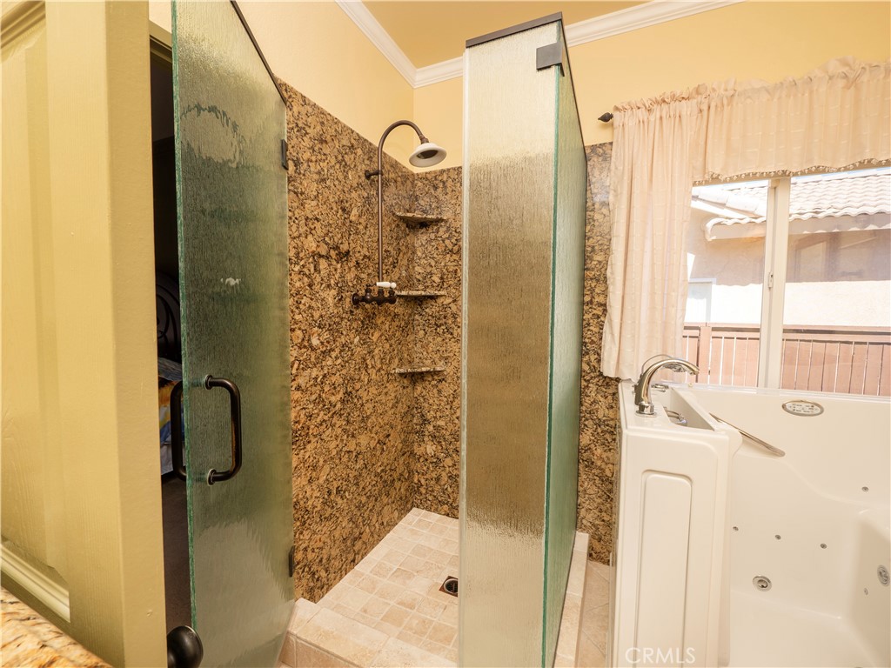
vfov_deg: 81.7
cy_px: 334
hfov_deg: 98.2
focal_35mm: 15
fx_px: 386
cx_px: 446
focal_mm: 7
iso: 200
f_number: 8
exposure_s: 1/60
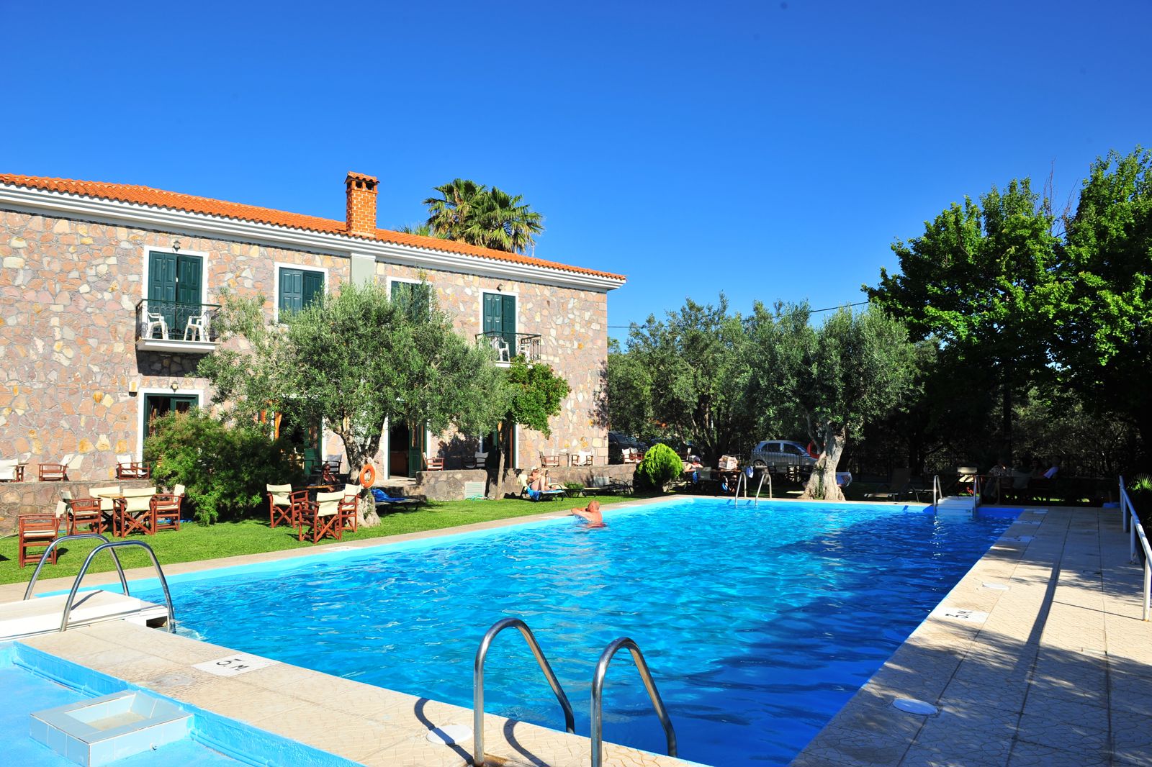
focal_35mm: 24
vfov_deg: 53.1
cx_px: 576
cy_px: 384
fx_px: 768
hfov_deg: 73.8
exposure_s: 1/320
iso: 200
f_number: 9
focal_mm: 24
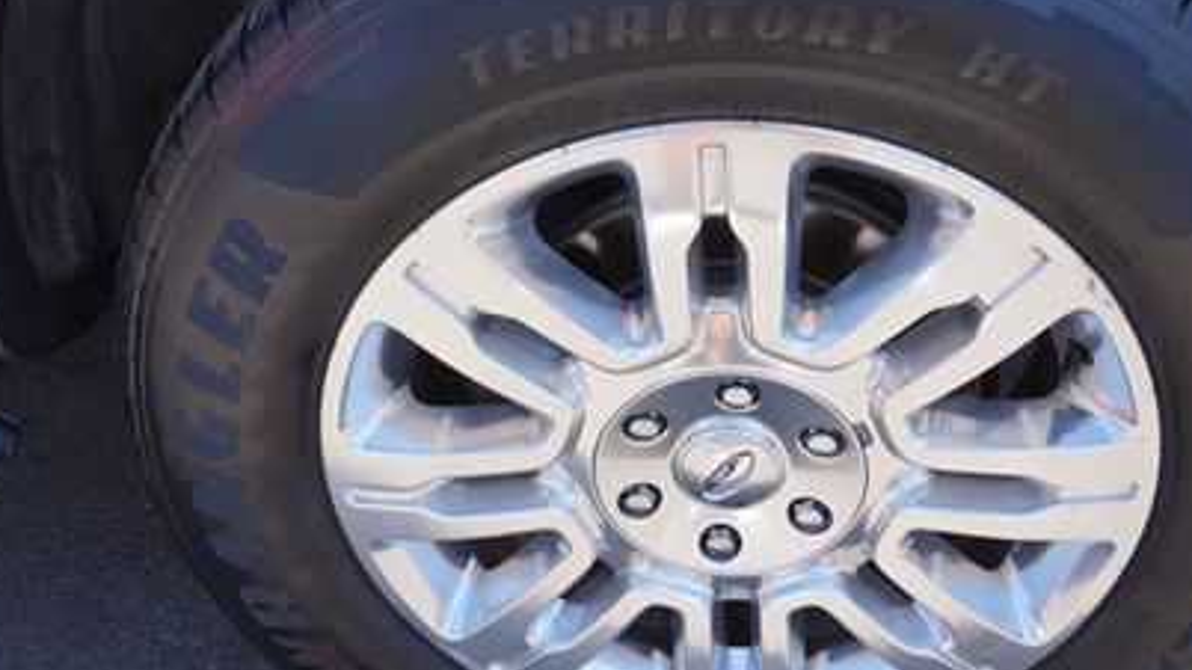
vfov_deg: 29.6
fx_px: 1264
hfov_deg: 50.5
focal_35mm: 40
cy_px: 282
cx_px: 620
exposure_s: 1/80
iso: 100
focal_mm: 16
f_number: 6.3
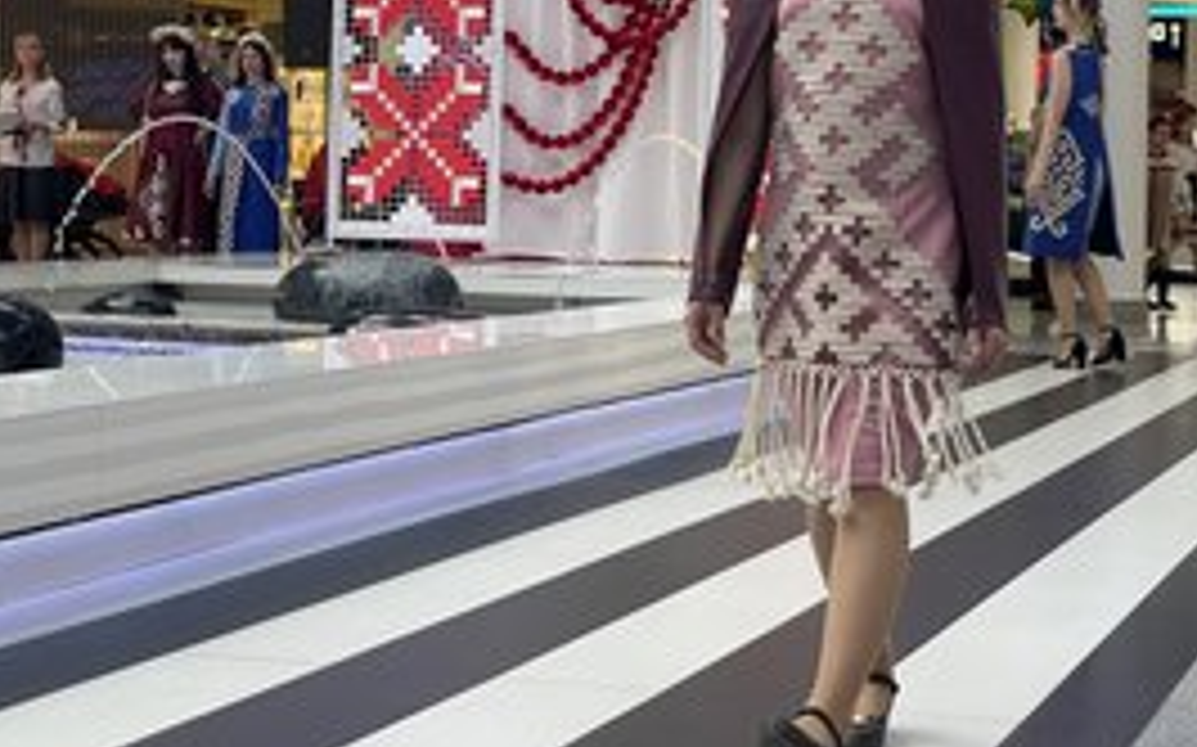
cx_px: 738
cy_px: 166
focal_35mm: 83
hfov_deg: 24.9
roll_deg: -1.4
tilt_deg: +0.9
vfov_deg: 15.6
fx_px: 2706
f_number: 2
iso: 80
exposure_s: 1/120
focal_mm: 6
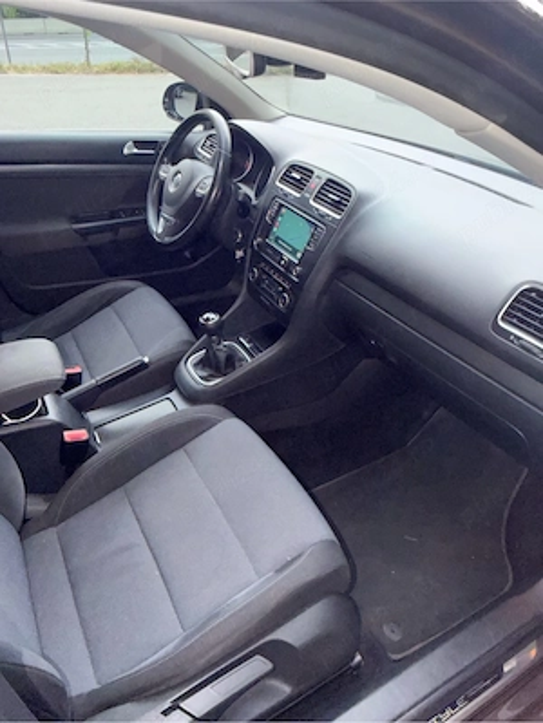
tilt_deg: -35.6
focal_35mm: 24
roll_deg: -3.6
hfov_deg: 56.8
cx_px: 272
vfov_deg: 71.6
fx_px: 502
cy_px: 362
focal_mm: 2.22
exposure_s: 1/42
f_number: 2.2
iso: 250
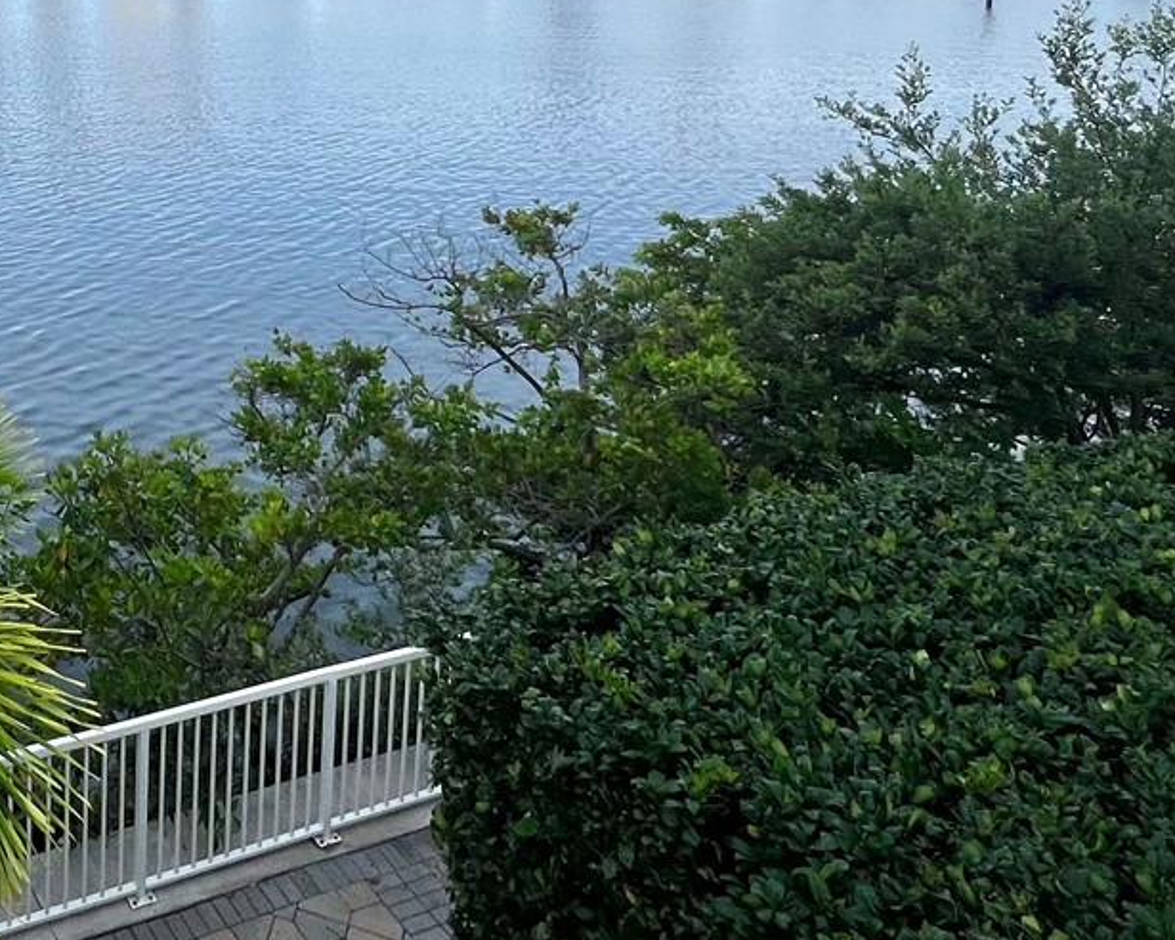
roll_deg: -0.1
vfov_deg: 40.4
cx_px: 48
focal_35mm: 33
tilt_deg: -6.8
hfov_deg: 46.9
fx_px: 1148
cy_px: 53
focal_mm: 1.57
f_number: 1.8
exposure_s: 1/881
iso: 32
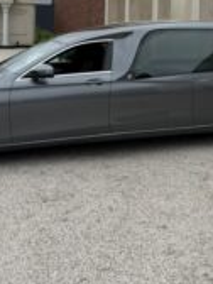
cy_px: 37
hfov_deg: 25.5
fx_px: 468
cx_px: 149
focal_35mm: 57
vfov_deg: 32.4
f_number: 1.78
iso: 80
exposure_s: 1/5319
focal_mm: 6.76
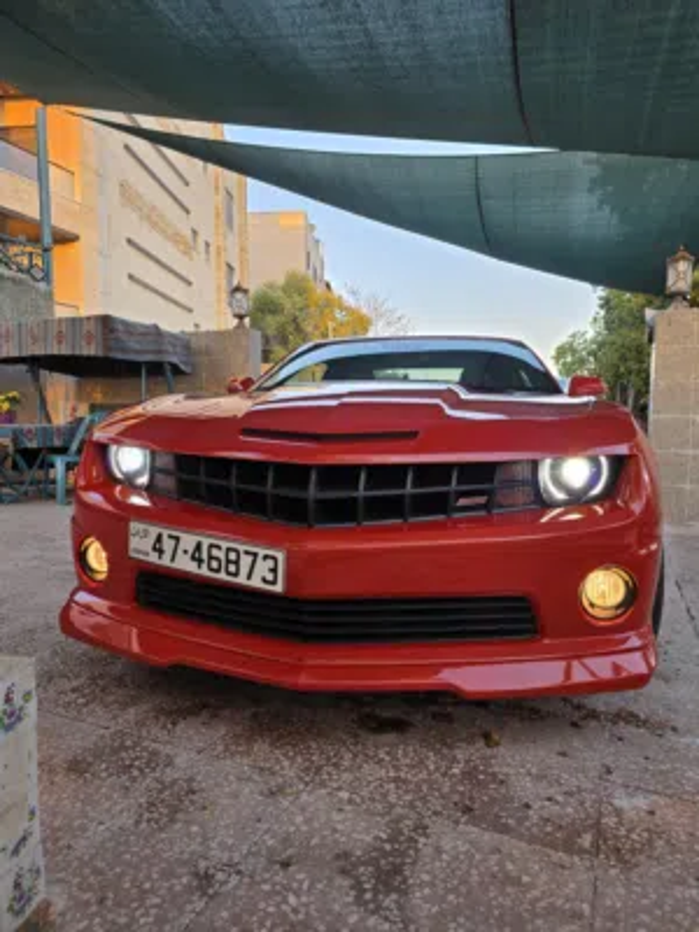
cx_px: 350
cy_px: 466
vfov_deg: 73.9
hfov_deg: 58.9
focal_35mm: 23
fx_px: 619
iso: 25
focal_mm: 6.3
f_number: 1.7
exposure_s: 1/69.4
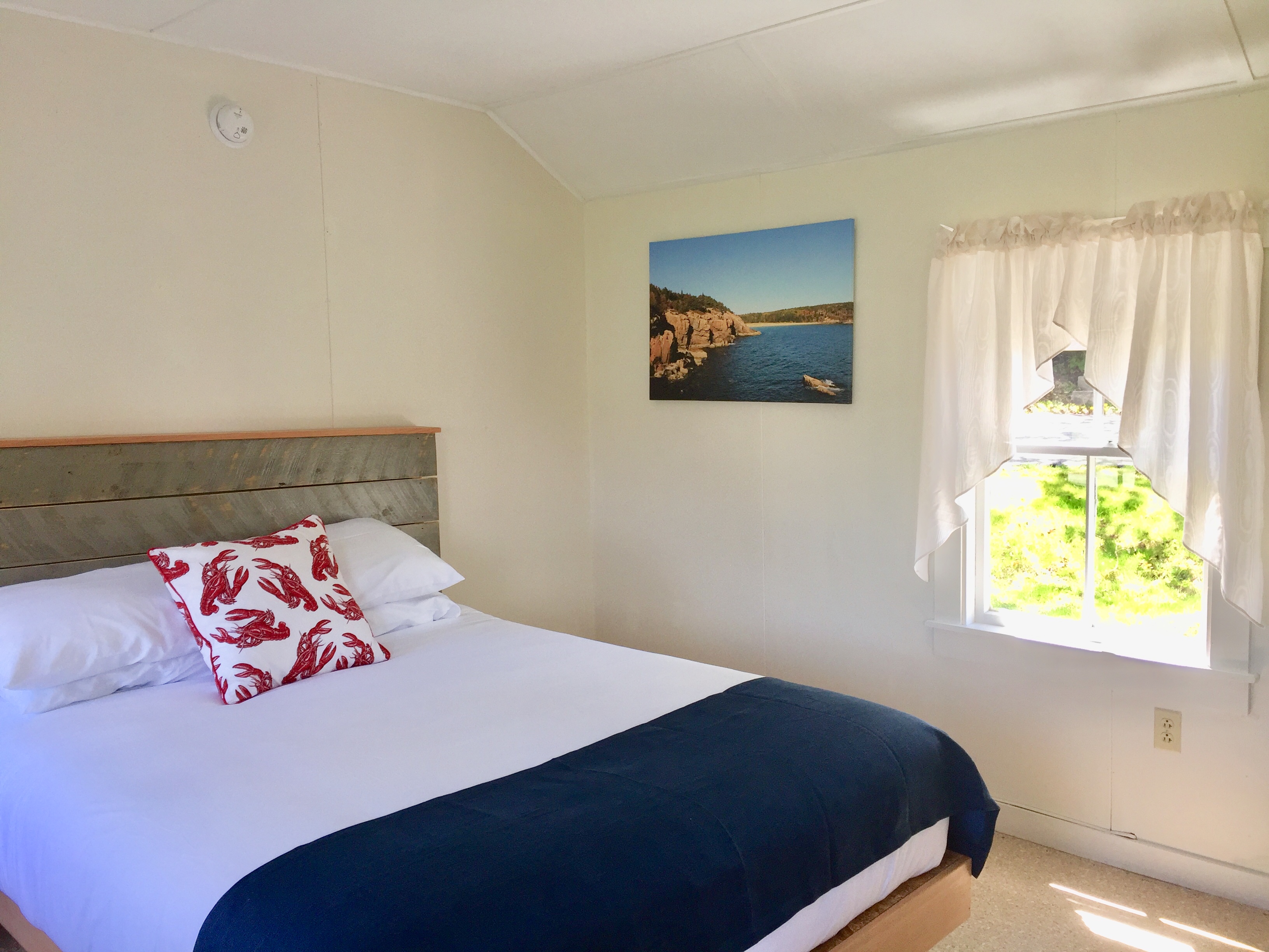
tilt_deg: -5.4
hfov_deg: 61.7
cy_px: 476
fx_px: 1063
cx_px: 634
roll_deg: +0.0
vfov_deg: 48.2
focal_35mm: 29
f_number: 2.2
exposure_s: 1/120
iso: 40
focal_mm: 4.15
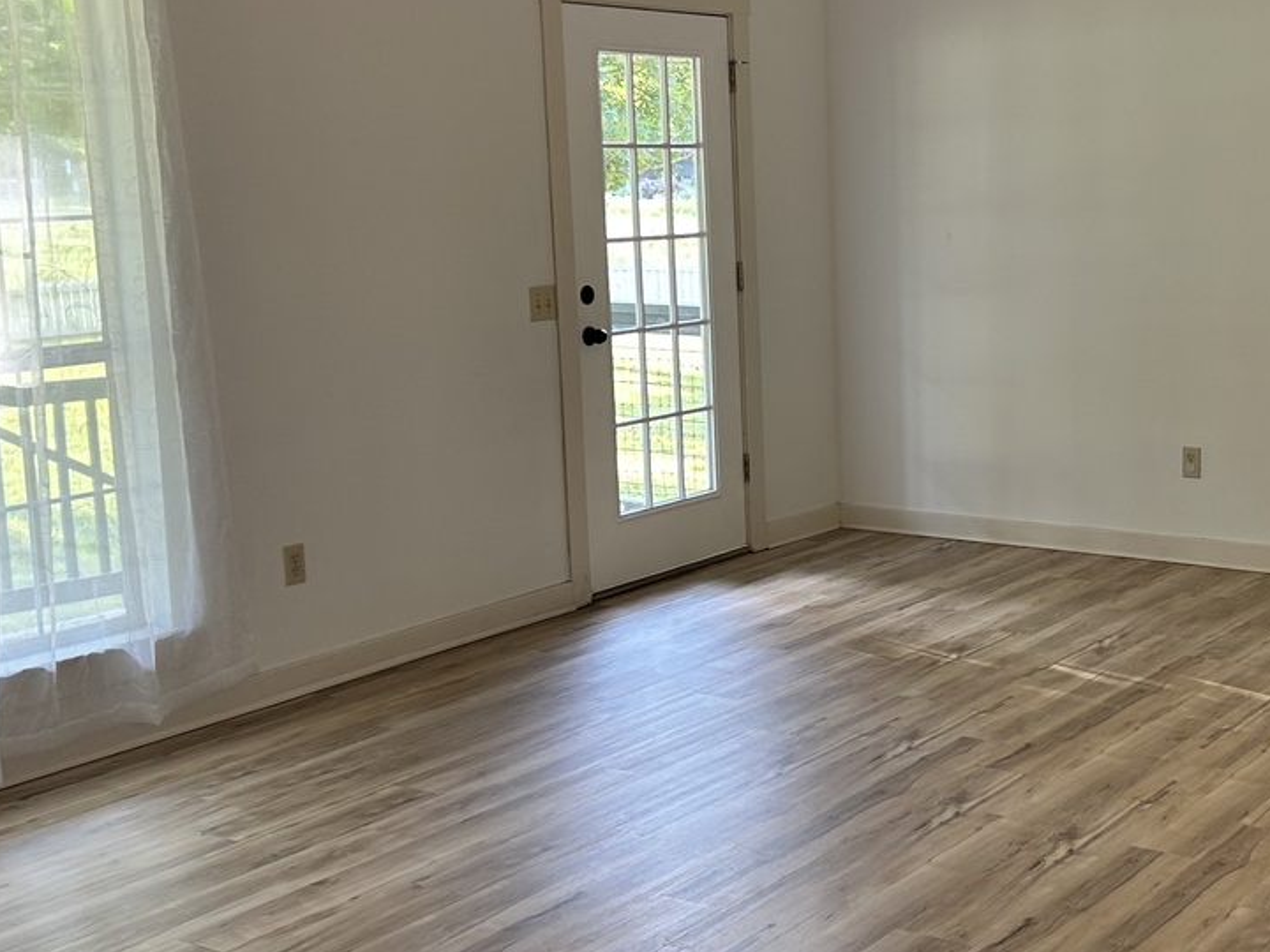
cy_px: 437
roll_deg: +0.8
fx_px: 1908
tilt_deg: -7.8
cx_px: 968
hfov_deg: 35.9
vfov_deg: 28.0
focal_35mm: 52
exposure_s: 1/60
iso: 64
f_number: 1.5
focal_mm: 5.7
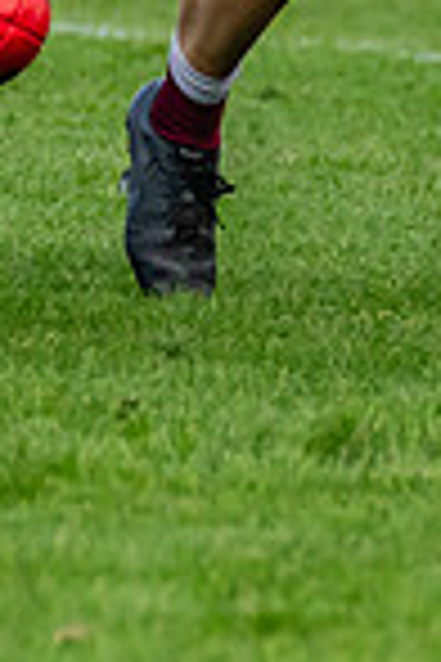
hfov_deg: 0.7
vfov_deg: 1.0
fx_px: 37482
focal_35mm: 2040
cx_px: 214
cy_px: -388
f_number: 5.6
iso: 800
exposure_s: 1/1600
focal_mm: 310
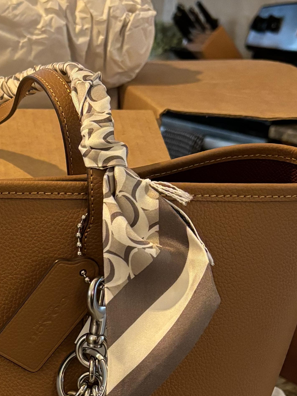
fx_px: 892
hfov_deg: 18.0
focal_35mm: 78
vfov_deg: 24.2
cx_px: -59
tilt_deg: -24.1
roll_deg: -0.4
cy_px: 370
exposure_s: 1/60
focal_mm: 5.96
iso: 500
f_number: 1.6
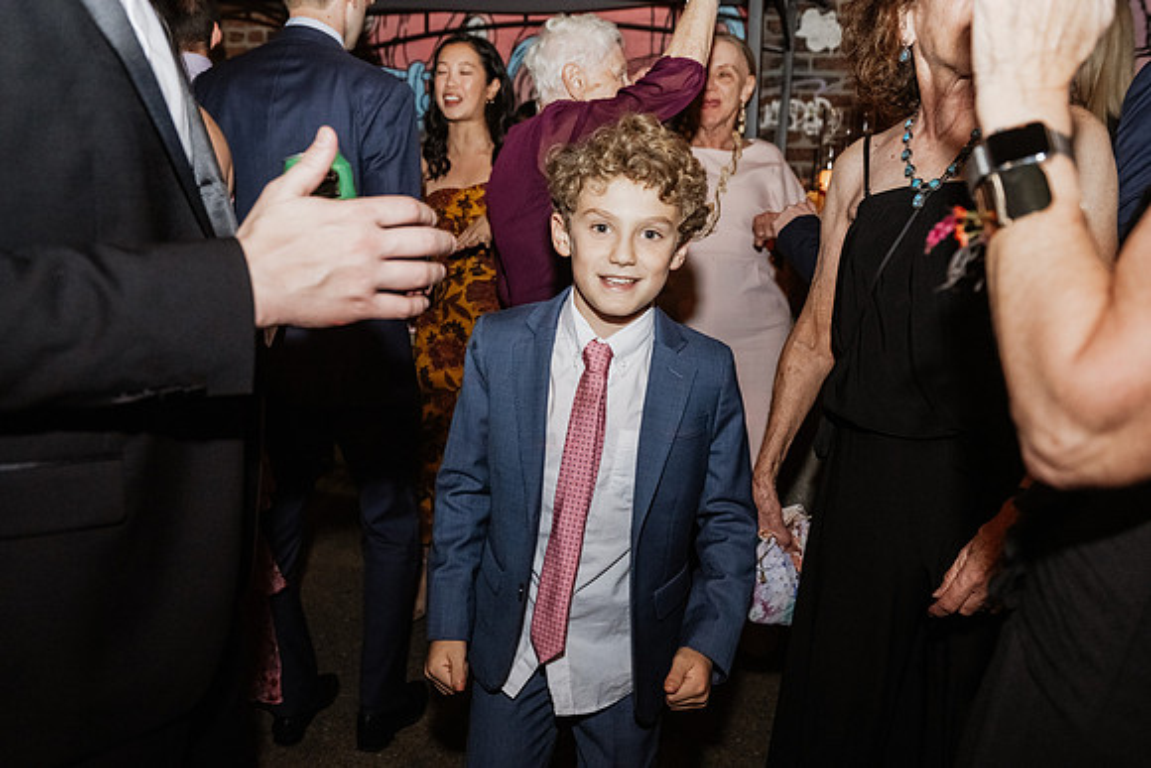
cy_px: 384
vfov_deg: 45.0
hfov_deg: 63.6
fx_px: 927
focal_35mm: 29
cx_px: 576
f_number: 3.5
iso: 4000
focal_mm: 29
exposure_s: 1/200
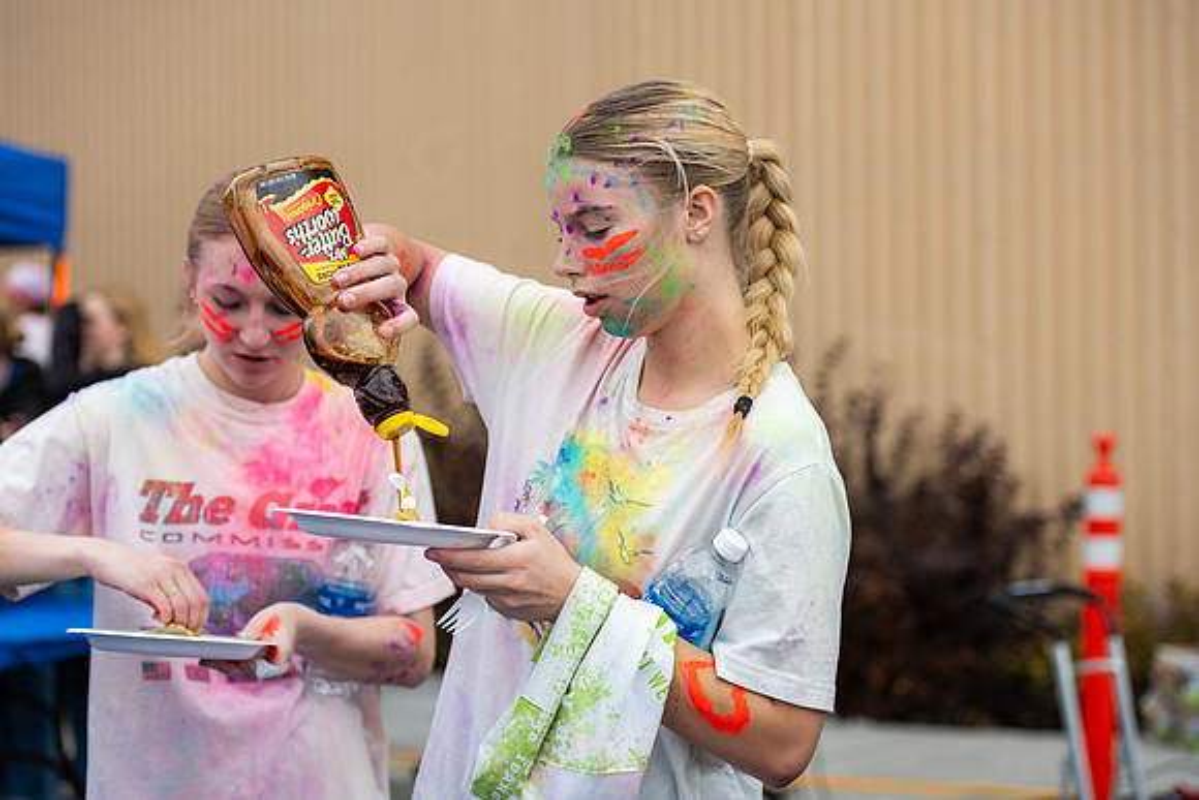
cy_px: 400
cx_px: 600
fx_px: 2332
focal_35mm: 70
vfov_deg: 19.5
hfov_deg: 28.8
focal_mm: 70
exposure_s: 1/640
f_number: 2.8
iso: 125
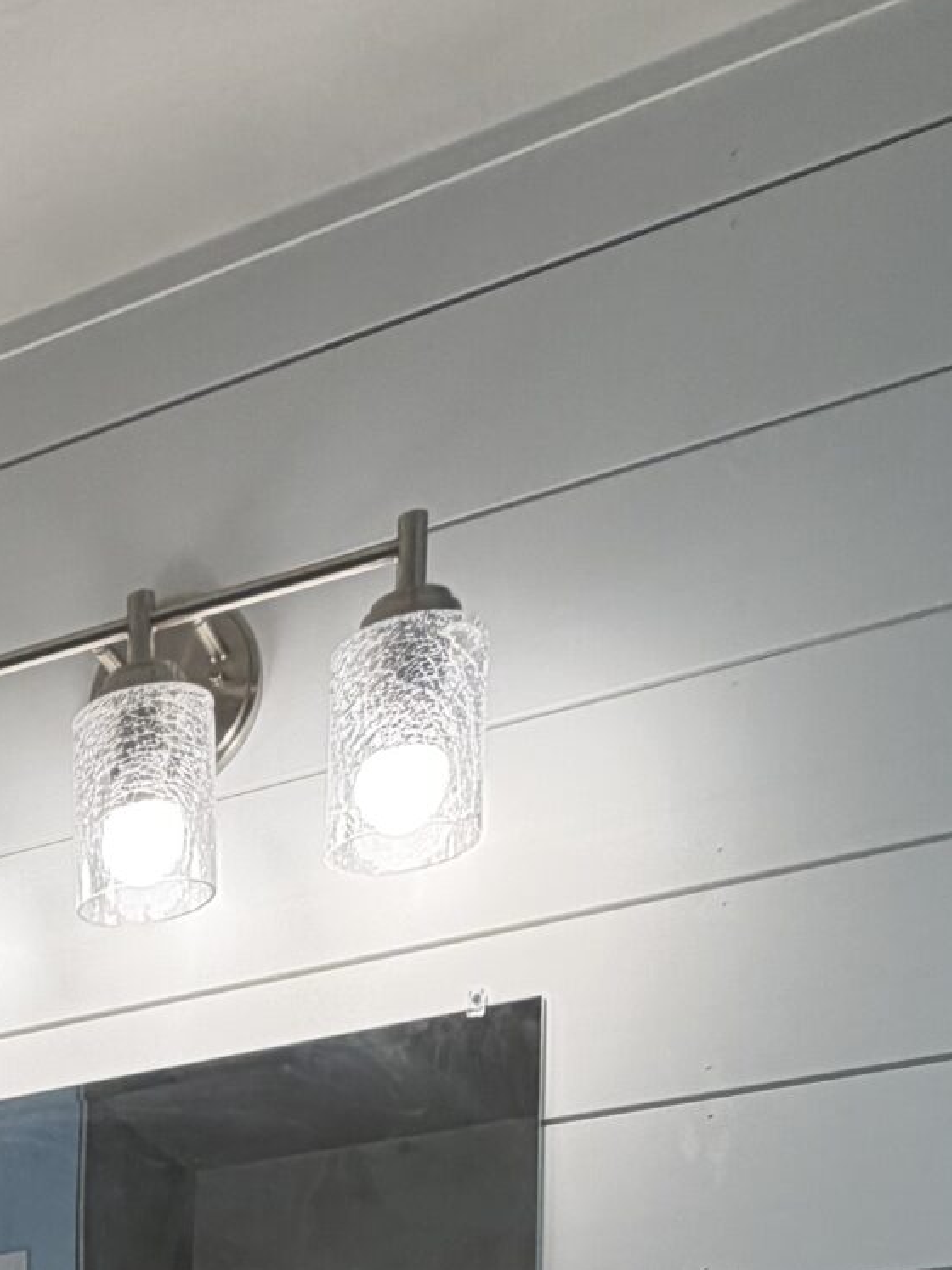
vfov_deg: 27.3
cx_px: -226
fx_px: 1761
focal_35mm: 48
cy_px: 1916
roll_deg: +2.9
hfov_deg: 26.5
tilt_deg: -10.7
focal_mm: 2.22
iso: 100
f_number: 2.2
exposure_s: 1/120
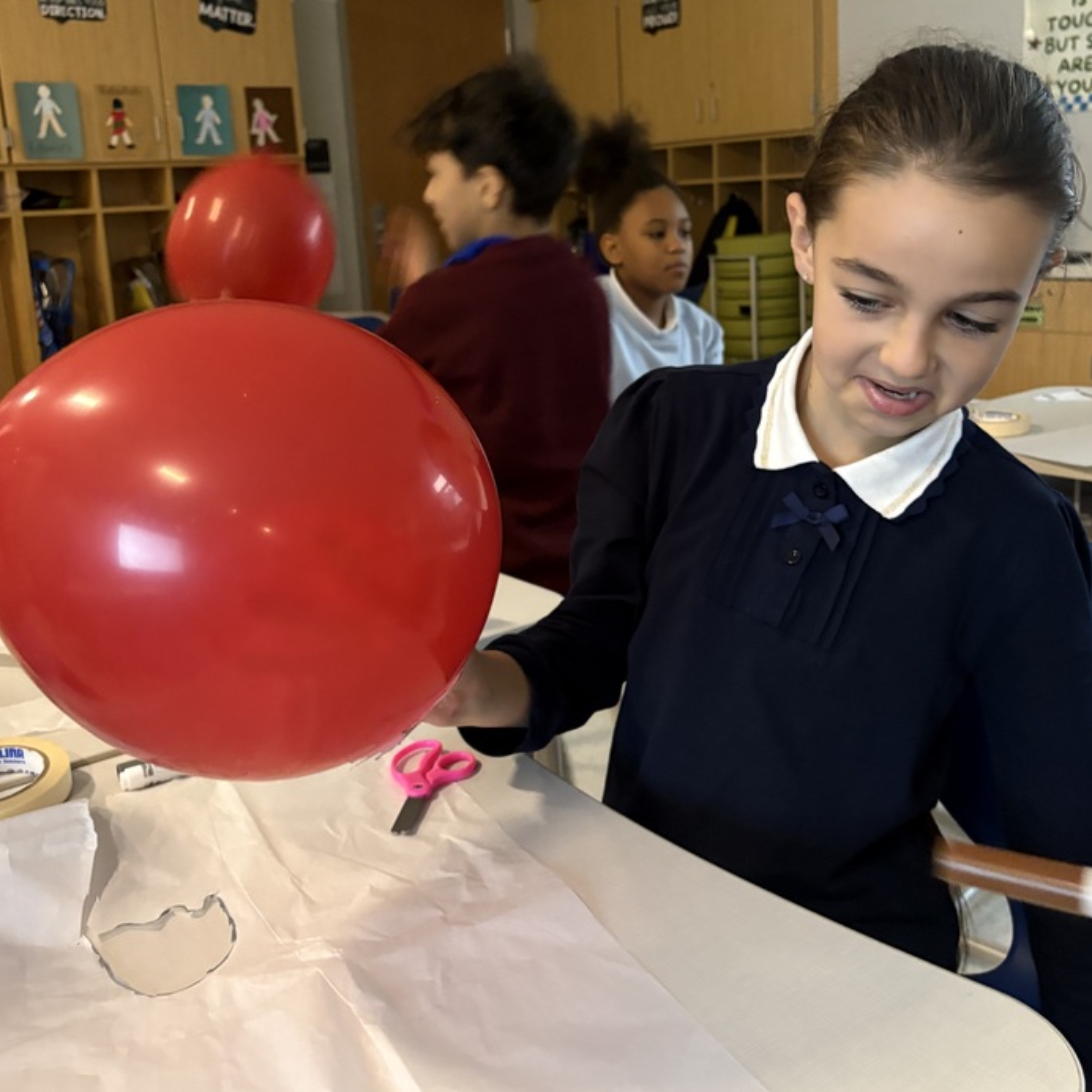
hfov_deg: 48.4
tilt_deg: -9.5
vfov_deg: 48.2
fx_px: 1213
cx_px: 584
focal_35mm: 34
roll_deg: +2.8
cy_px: 448
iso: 640
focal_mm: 5.96
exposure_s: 1/30
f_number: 1.6
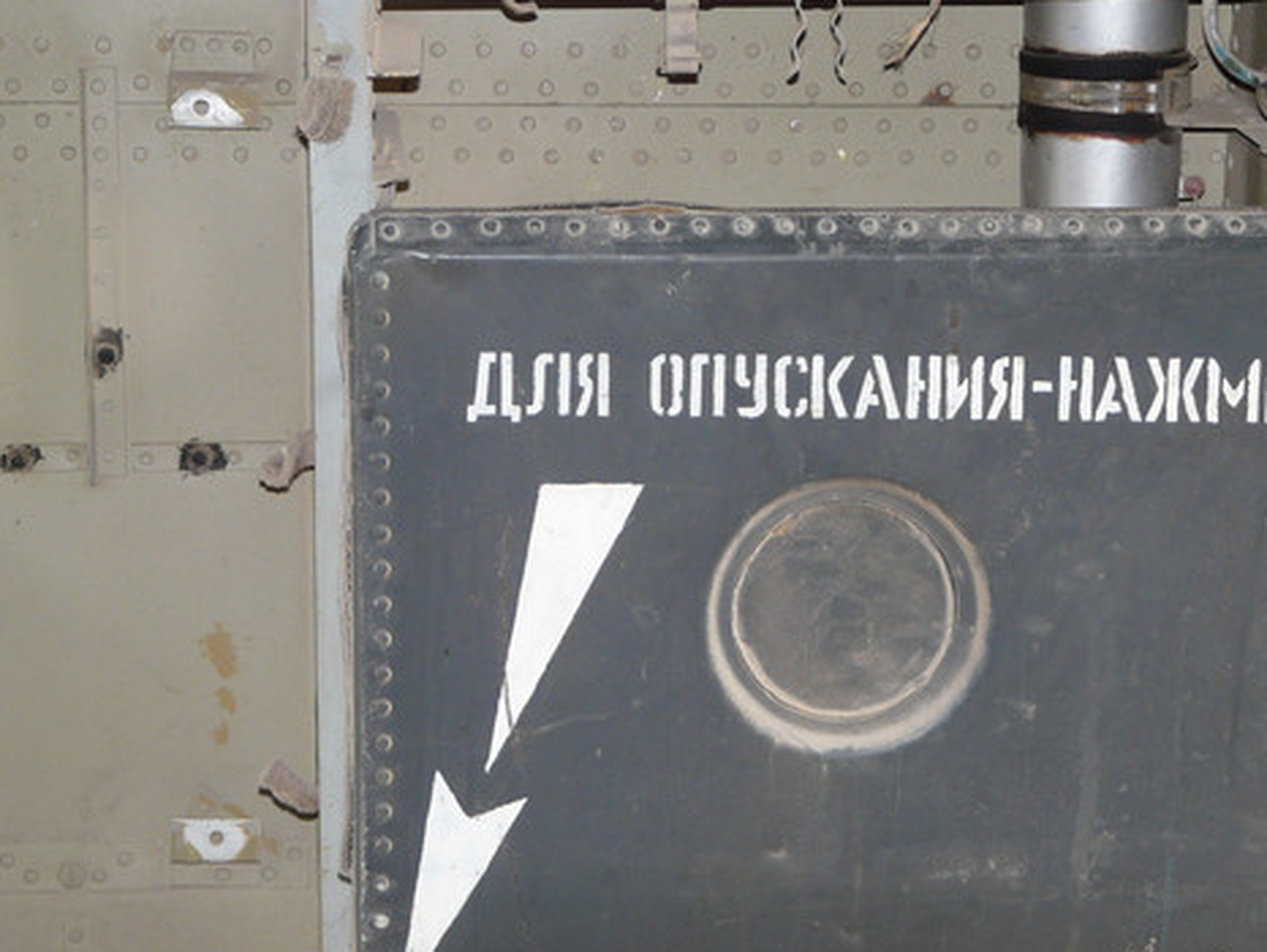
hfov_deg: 15.2
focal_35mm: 129
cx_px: 862
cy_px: 617
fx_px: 4724
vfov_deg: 11.5
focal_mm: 15.4
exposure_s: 1/50
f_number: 3.6
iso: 100
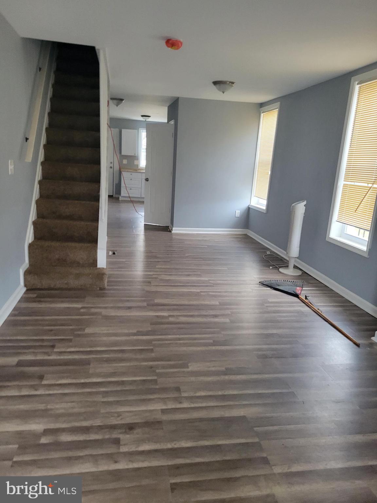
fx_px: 378
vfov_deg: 67.3
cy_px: 252
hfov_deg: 53.1
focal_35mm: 26
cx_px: 188
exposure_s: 1/120
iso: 320
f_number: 1.8
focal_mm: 5.4
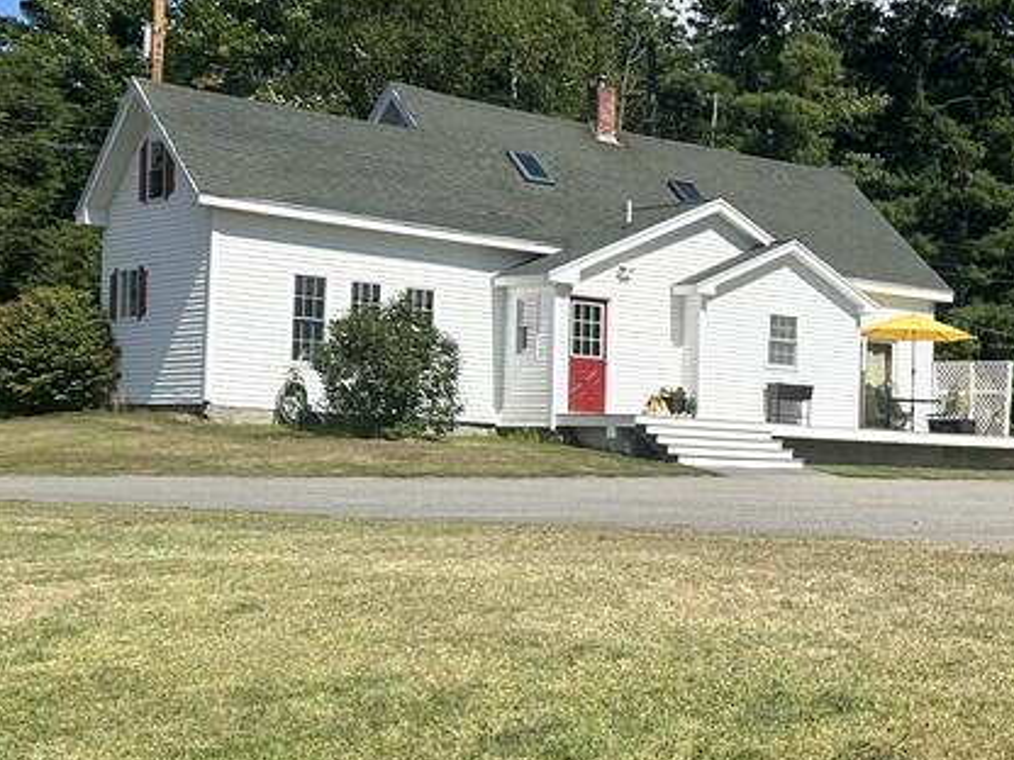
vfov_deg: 22.8
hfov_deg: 27.6
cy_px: 541
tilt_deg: -0.8
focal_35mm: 64
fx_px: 1875
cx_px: 1126
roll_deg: -2.3
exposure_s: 1/3571
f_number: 1.5
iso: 50
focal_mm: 5.7
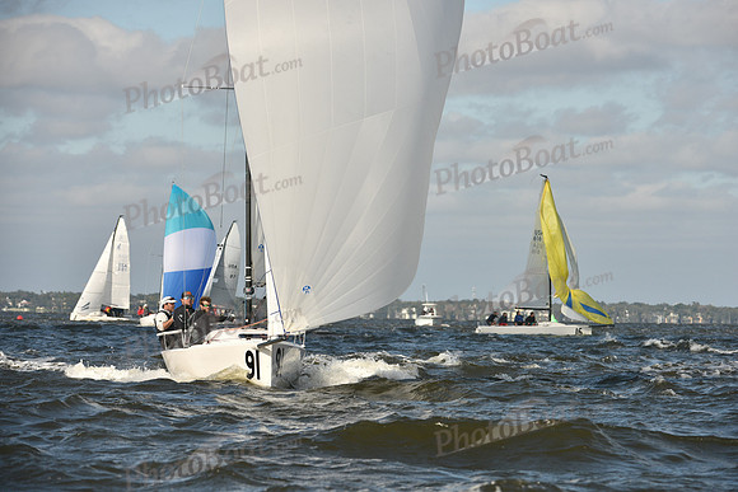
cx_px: 369
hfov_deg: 9.8
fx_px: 4306
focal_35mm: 210
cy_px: 246
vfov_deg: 6.5
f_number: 7.1
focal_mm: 210
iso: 250
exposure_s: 1/1250
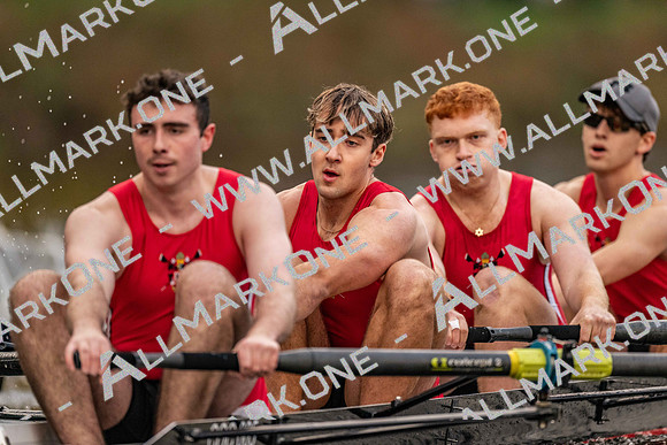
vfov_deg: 2.3
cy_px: 222
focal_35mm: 600
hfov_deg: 3.4
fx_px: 11119
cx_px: 334
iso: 2800
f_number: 4
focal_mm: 600
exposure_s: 1/2500
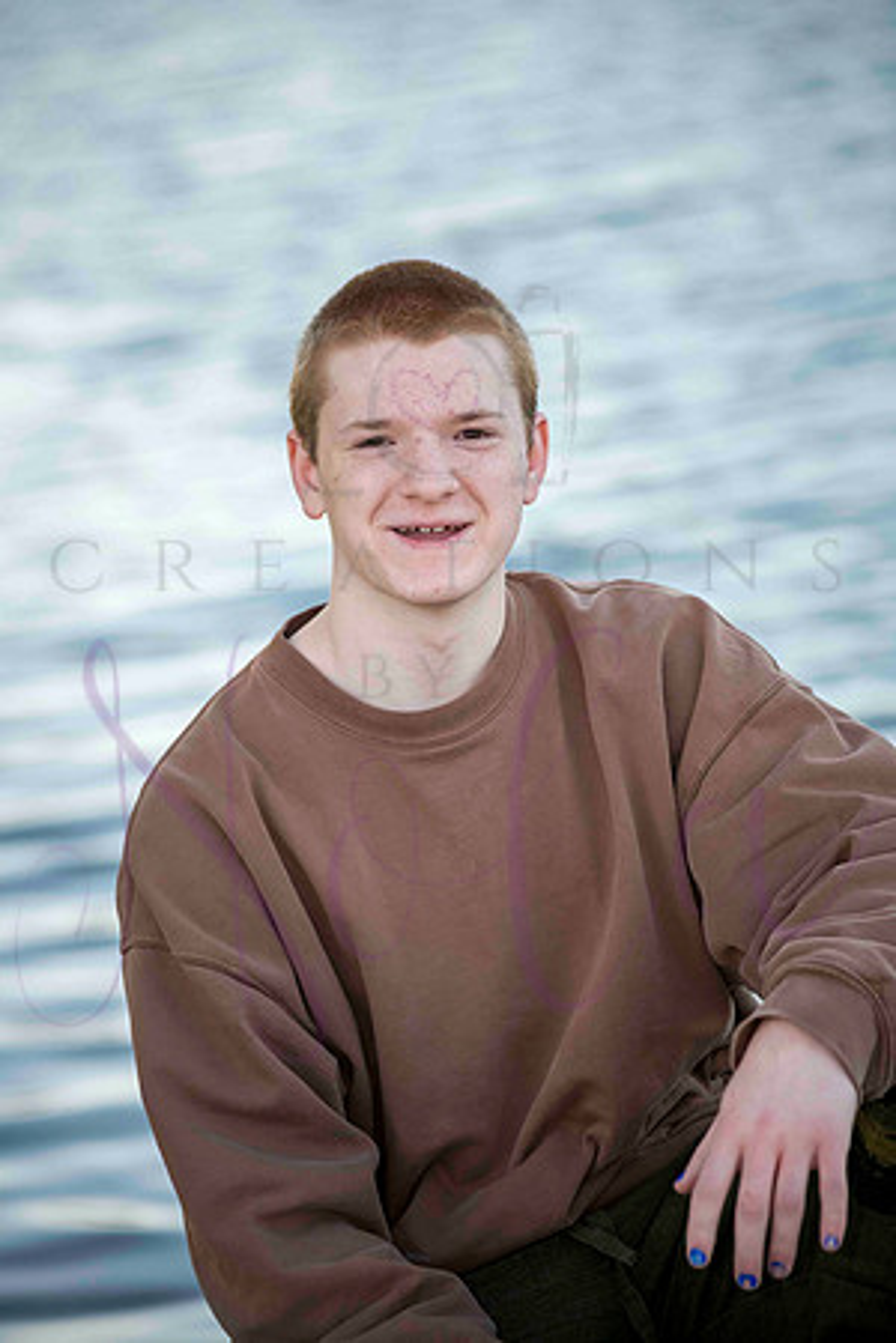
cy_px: 672
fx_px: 4666
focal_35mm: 125
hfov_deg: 11.0
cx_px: 448
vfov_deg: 16.4
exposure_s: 1/640
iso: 400
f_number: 4.5
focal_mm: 125
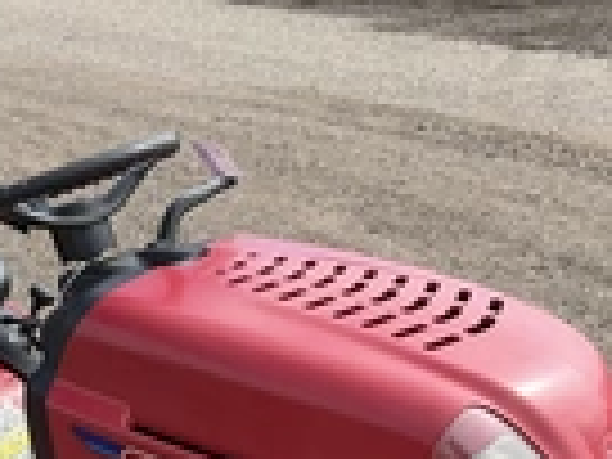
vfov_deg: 16.2
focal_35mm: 85
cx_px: 184
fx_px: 1503
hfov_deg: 22.9
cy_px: 634
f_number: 1.8
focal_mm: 3
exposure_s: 1/700
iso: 25
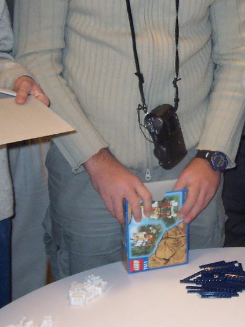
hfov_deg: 18.1
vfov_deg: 24.4
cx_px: 229
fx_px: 755
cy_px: 126
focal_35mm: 80
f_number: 2.8
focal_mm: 5.6
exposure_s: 1/60
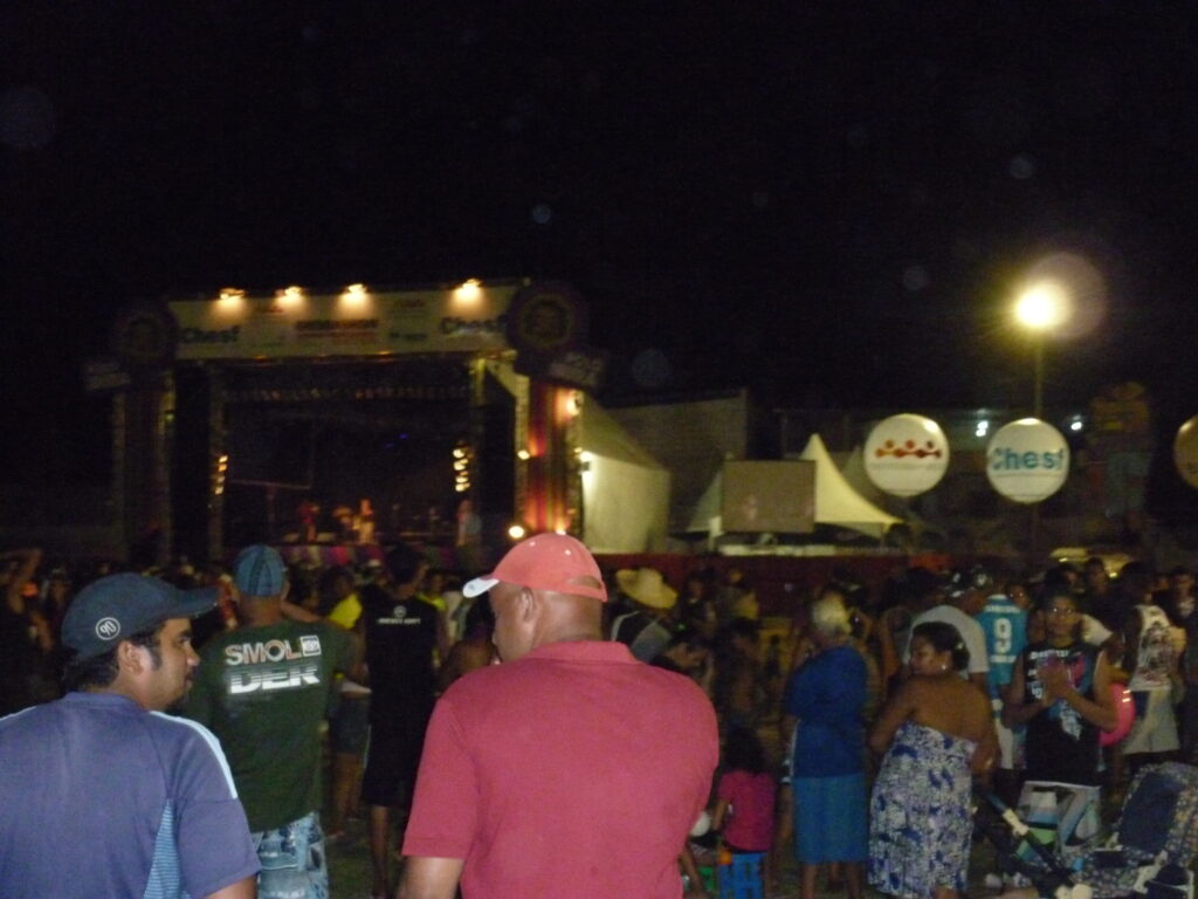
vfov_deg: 26.1
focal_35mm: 56
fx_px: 1938
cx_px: 599
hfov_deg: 34.3
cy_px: 450
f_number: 3.4
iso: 1000
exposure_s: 1/80
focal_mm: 9.2
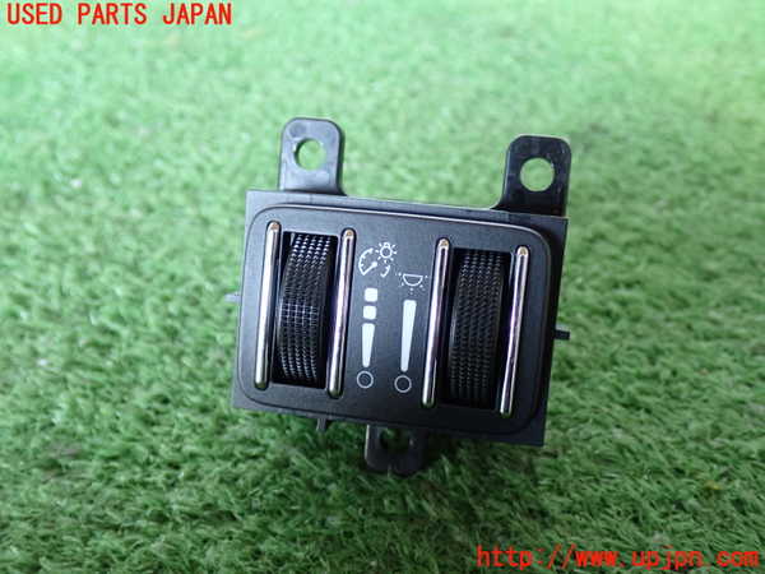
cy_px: 287
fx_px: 906
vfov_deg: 35.1
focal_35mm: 41
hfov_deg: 45.8
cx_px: 382
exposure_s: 1/30
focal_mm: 7.31
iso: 800
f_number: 2.8
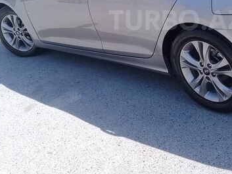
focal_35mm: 58
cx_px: 176
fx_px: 389
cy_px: 20
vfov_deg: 24.6
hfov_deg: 32.5
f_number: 2.2
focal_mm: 3.3
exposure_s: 1/602
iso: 50
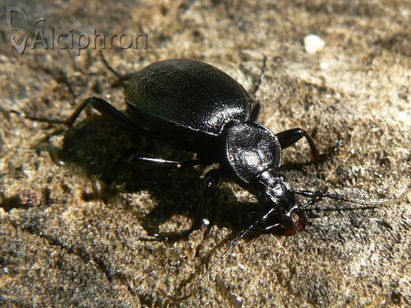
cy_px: 154
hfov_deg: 51.4
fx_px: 427
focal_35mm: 36
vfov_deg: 39.7
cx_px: 206
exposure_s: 1/200
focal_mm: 6
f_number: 5.6
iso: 80
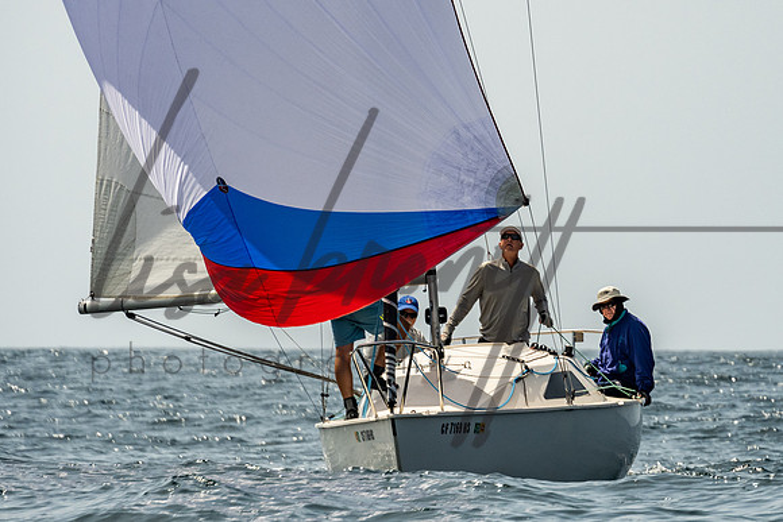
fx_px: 8586
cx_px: 481
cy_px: 249
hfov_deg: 5.2
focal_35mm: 395
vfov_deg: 3.5
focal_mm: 200
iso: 320
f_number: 6.3
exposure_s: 1/1250
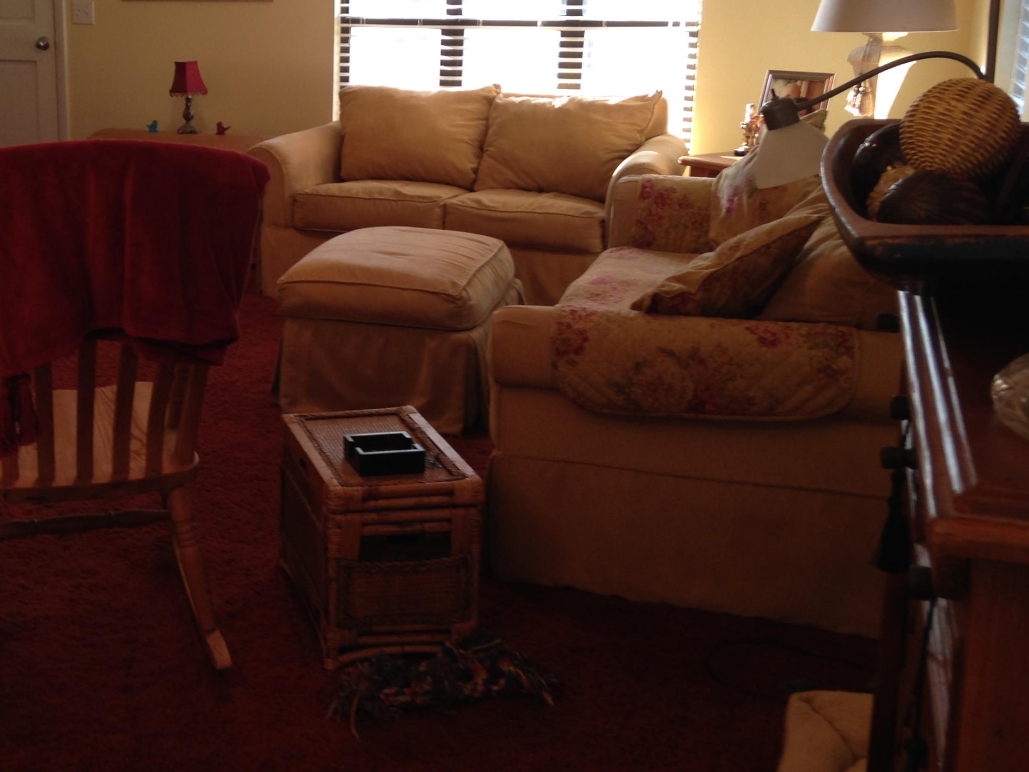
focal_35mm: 52
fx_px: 1546
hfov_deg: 35.8
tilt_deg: -13.0
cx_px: 233
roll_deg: +0.4
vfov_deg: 27.9
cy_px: 267
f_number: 2.4
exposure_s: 1/20
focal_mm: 4.12
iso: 50
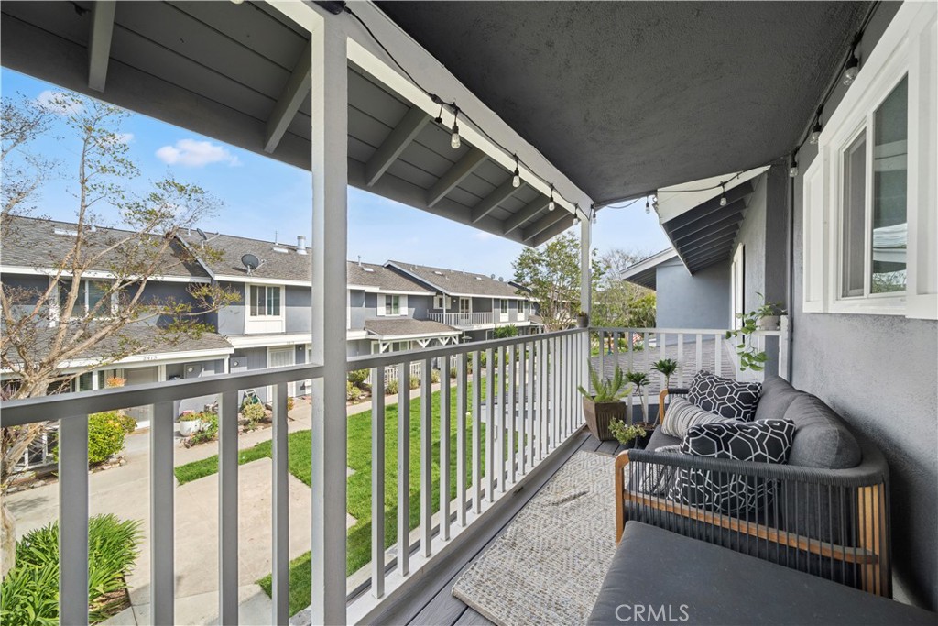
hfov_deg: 112.6
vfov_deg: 90.0
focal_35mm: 12
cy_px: 313
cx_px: 469
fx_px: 313
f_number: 8
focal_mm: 12
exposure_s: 1/500
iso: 400
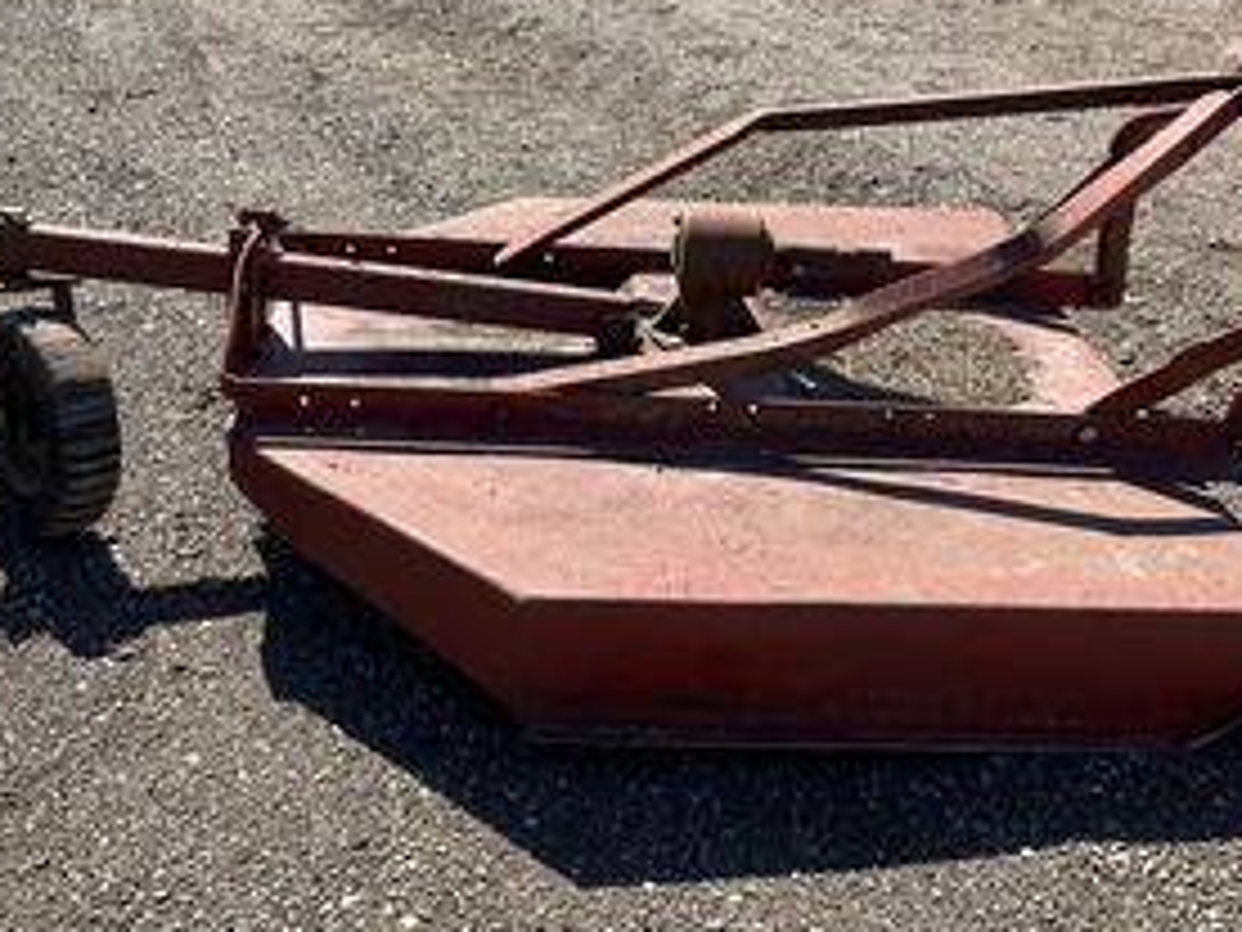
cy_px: 320
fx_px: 1507
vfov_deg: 34.1
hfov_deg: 44.8
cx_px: 616
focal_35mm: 42
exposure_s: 1/997
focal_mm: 3
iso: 25
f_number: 1.8
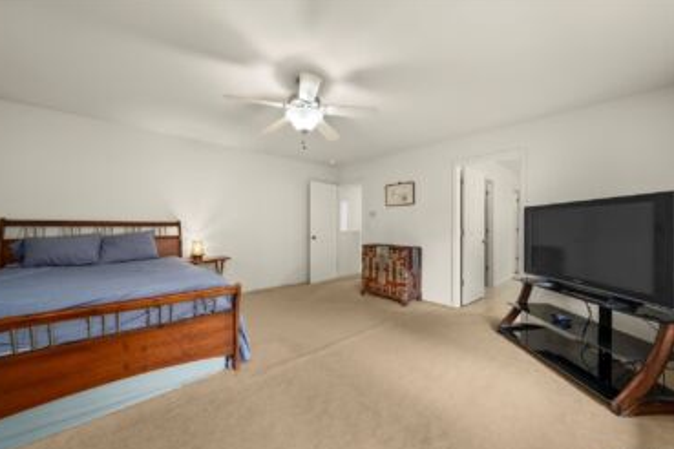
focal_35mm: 13
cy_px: 238
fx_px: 243
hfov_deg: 108.3
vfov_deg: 85.3
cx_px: 340
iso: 1000
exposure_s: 1/5
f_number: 7.1
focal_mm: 12
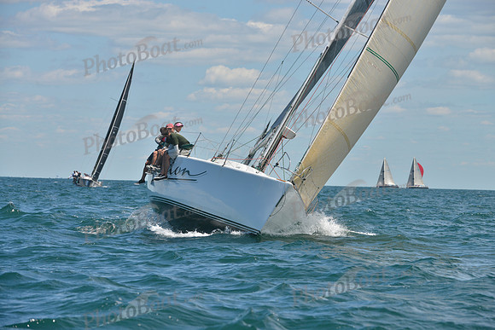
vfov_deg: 6.2
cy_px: 165
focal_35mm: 220
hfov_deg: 9.4
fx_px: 3026
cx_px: 248
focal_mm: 220
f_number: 10
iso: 280
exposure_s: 1/800
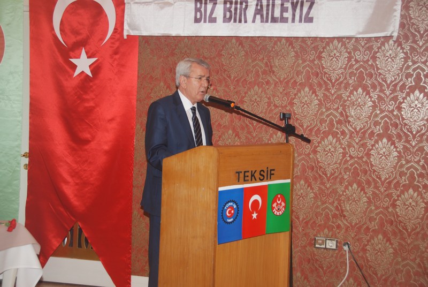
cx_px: 214
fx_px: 714
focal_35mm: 60
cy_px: 144
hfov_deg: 33.4
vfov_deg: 22.7
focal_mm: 40
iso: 200
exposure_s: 1/60
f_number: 4.5
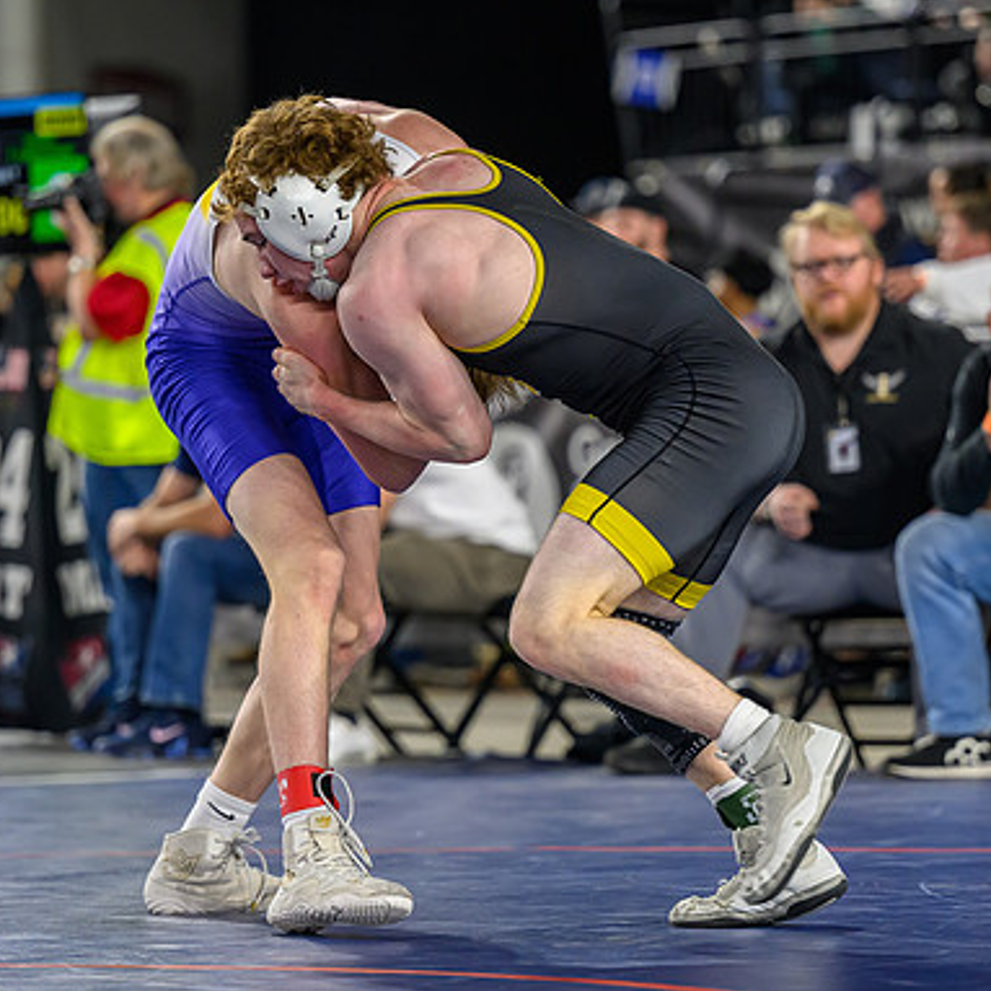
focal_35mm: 209
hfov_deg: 8.4
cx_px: 459
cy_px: 480
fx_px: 6769
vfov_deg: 8.4
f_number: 2.8
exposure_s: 1/800
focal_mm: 130
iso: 2000
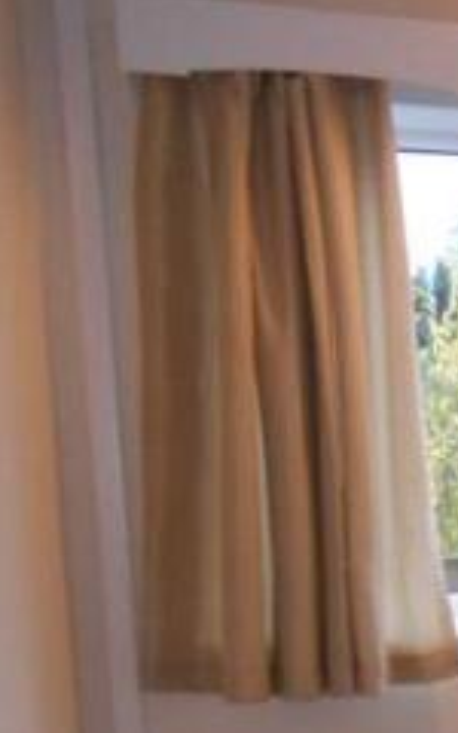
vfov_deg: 29.4
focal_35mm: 67
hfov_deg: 16.9
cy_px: 661
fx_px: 1338
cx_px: 759
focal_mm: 4.6
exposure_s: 1/30
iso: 400
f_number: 3.5
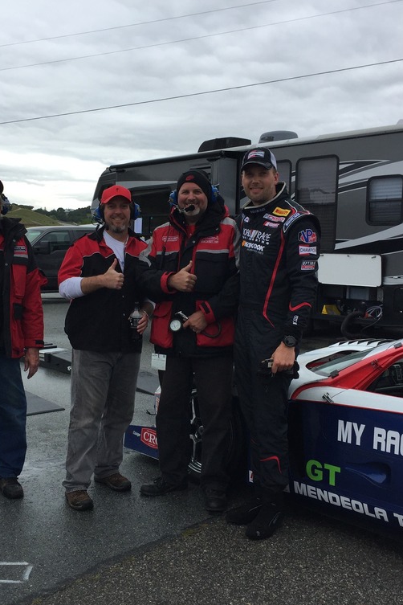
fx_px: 688
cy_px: 308
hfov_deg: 32.4
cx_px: 135
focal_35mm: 41
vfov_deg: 47.4
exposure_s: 1/842
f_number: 2.2
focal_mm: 4.15
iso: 32
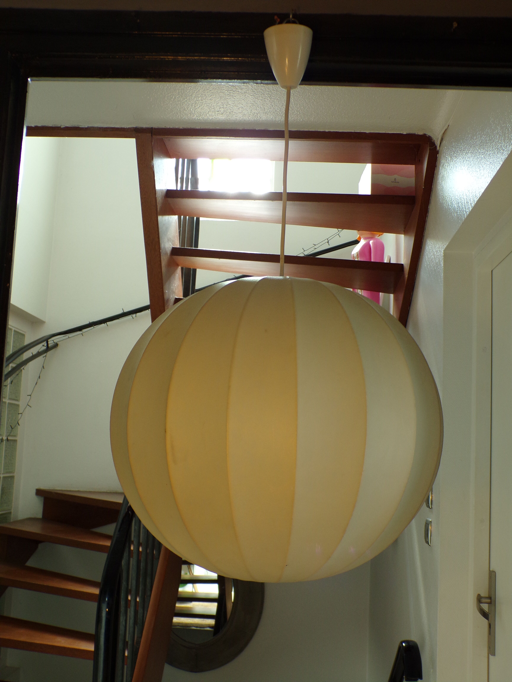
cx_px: 256
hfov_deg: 38.7
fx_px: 730
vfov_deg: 50.1
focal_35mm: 37
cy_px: 341
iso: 96
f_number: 3.3
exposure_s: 1/34
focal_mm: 6.6
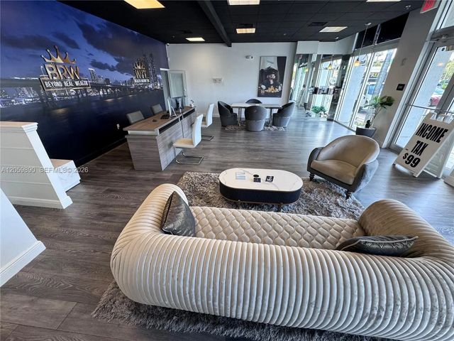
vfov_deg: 85.7
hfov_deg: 102.1
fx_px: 184
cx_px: 227
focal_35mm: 14
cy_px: 170
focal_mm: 2.22
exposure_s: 1/120
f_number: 2.2
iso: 125
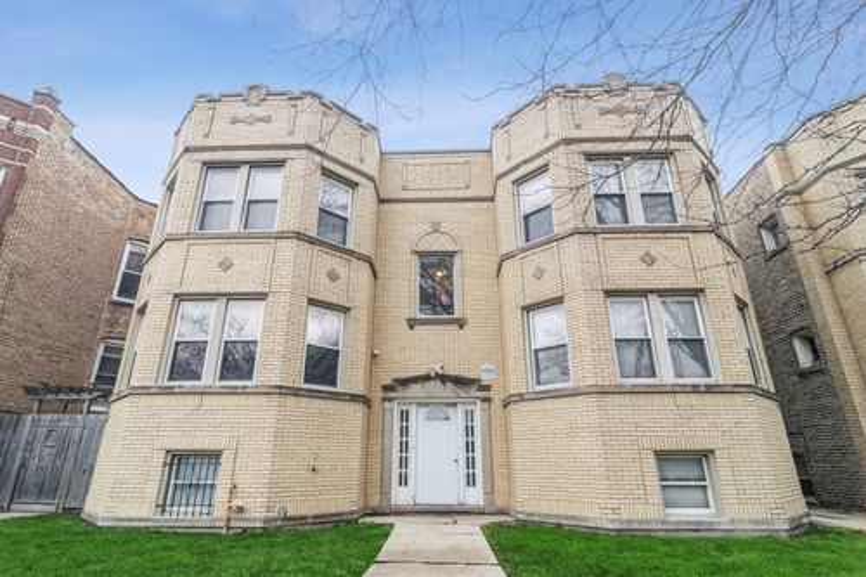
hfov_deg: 90.0
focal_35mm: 18
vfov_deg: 67.3
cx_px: 433
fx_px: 433
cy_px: 288
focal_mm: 12
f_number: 8
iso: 200
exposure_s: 1/15
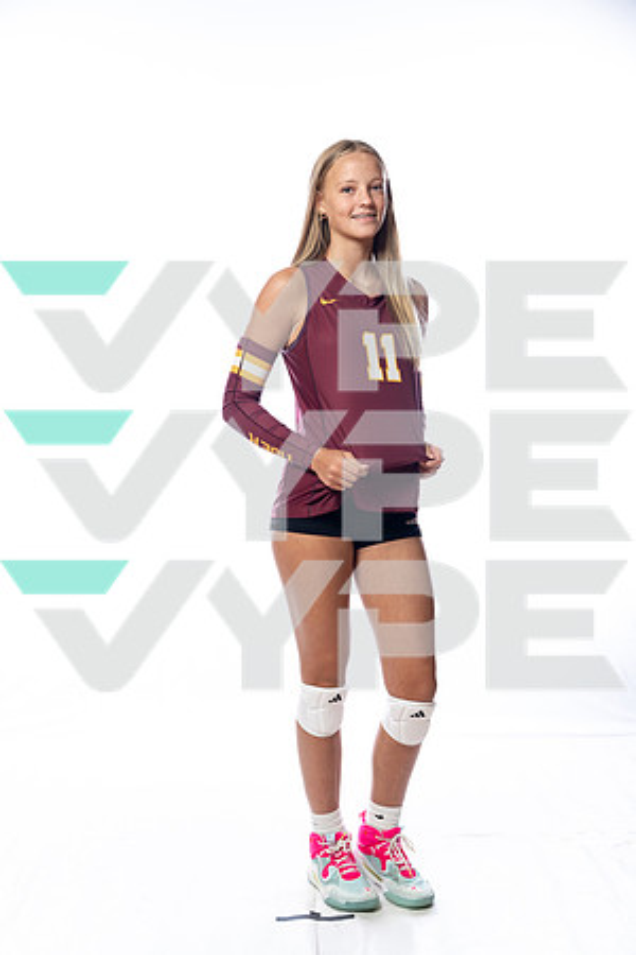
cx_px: 318
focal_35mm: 50
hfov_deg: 27.0
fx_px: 1325
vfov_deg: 39.6
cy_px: 478
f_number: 5.6
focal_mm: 50
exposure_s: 1/250
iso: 640
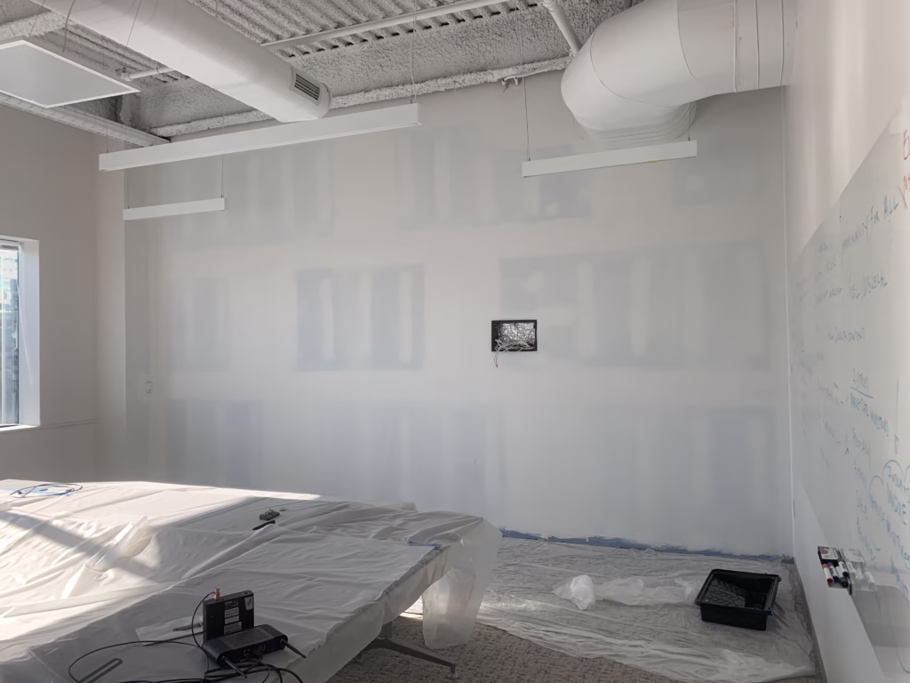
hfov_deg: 67.3
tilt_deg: +0.2
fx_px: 683
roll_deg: +0.8
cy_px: 342
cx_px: 455
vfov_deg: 53.1
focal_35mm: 26
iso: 50
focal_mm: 4.25
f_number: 1.8
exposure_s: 1/121
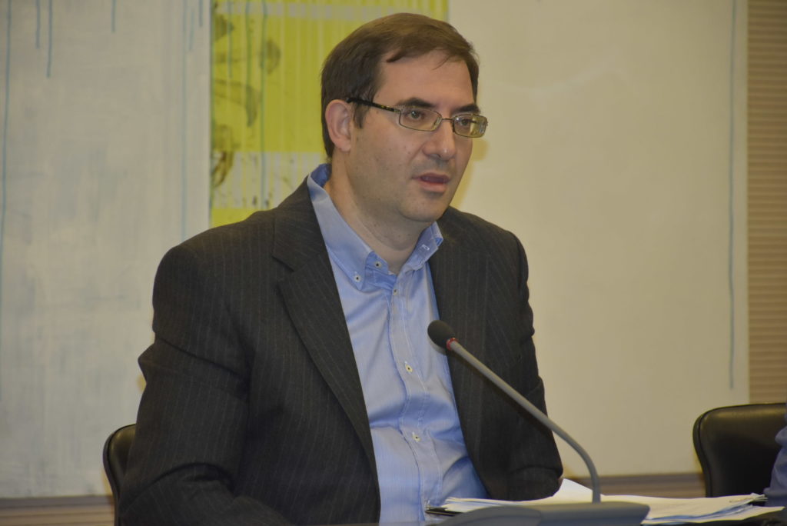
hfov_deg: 9.8
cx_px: 394
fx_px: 4593
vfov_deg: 6.6
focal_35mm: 210
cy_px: 263
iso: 1600
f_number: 5.6
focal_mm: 140
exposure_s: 1/125
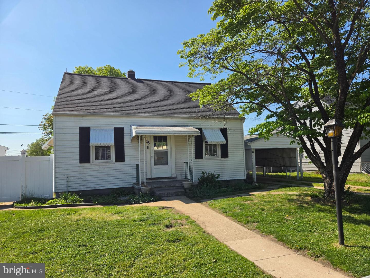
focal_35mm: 23
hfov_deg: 73.9
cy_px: 139
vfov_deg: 58.9
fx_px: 246
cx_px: 185
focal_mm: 5.4
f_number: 1.8
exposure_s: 1/4186
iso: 80
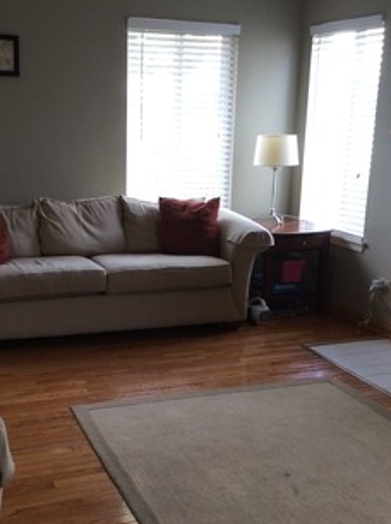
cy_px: 309
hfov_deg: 27.9
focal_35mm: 52
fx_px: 785
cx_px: 164
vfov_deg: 36.7
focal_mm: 3.3
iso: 40
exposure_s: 1/30
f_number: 2.4
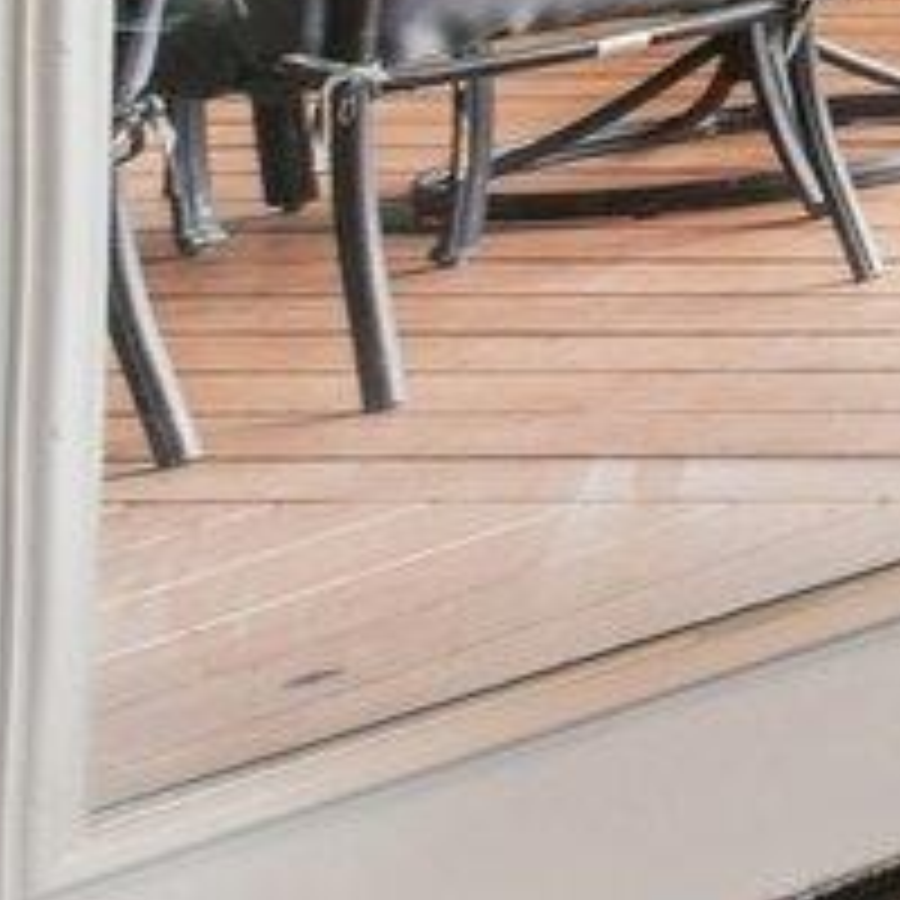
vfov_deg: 12.8
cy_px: -812
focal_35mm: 122
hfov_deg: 6.4
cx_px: 4464
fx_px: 3589
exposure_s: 1/15
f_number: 8
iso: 160
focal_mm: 14
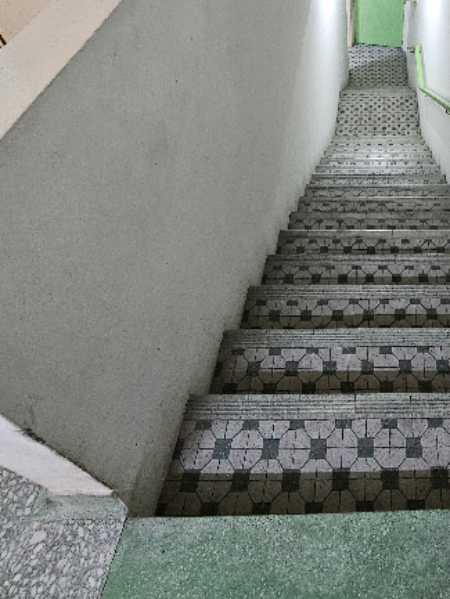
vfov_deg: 62.4
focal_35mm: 24
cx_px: 378
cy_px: 82
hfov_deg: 52.1
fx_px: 416
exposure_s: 1/33.3
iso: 640
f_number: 2.2
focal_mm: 2.2
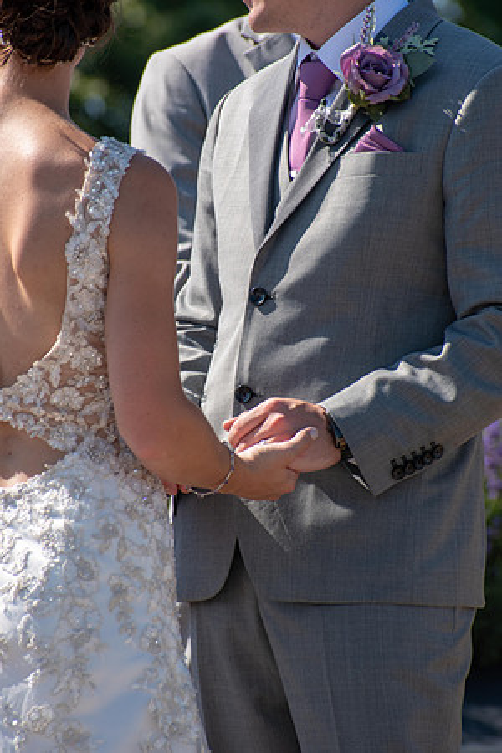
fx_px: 9412
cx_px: 251
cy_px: 376
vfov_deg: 4.6
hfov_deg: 3.1
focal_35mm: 450
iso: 100
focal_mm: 300
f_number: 9
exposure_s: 1/200
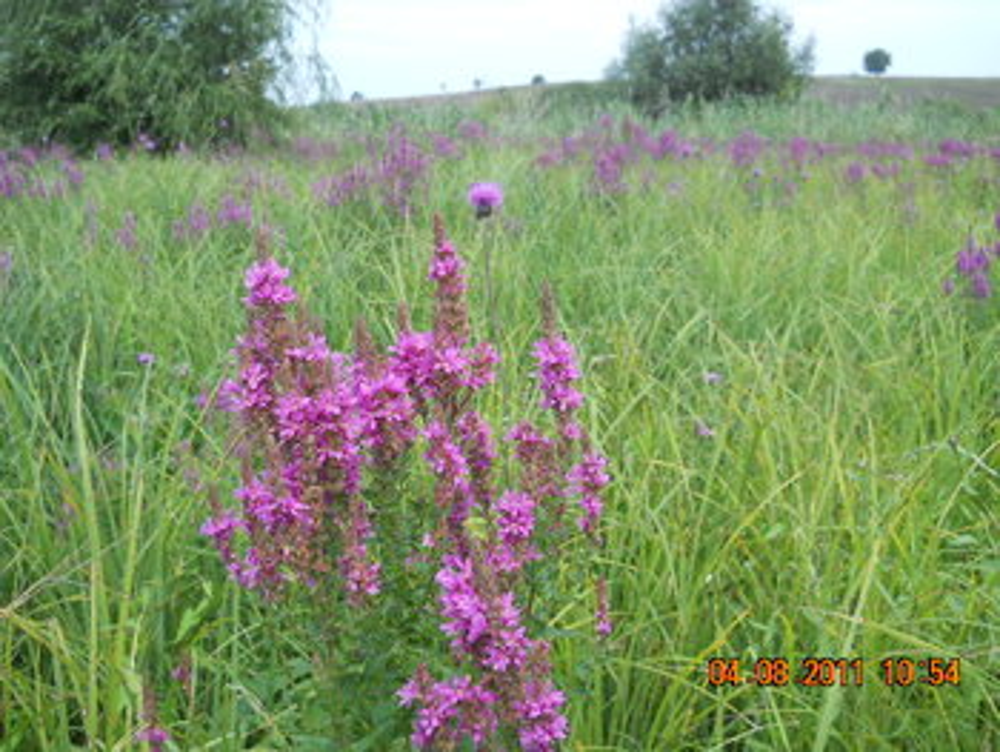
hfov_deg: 45.7
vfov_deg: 35.2
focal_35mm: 41
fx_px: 1185
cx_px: 500
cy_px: 376
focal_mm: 6.72
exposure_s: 1/125
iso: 80
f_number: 5.5
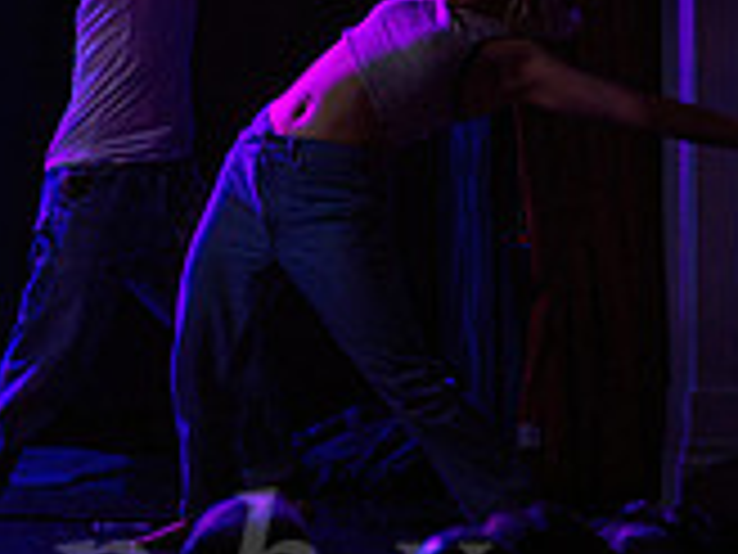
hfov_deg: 5.8
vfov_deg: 4.4
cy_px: 55
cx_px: -299
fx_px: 7206
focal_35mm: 338
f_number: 2.8
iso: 1600
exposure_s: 1/250
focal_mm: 90
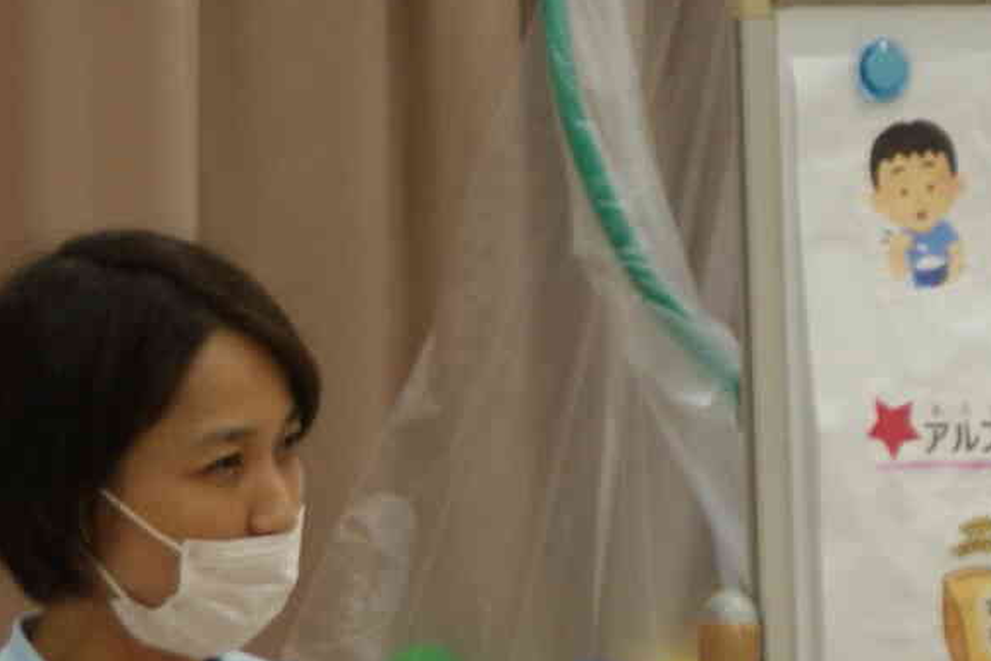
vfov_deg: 3.4
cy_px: 927
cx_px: 601
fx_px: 10986
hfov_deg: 5.2
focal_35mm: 399
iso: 400
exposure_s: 1/40
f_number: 5.6
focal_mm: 80
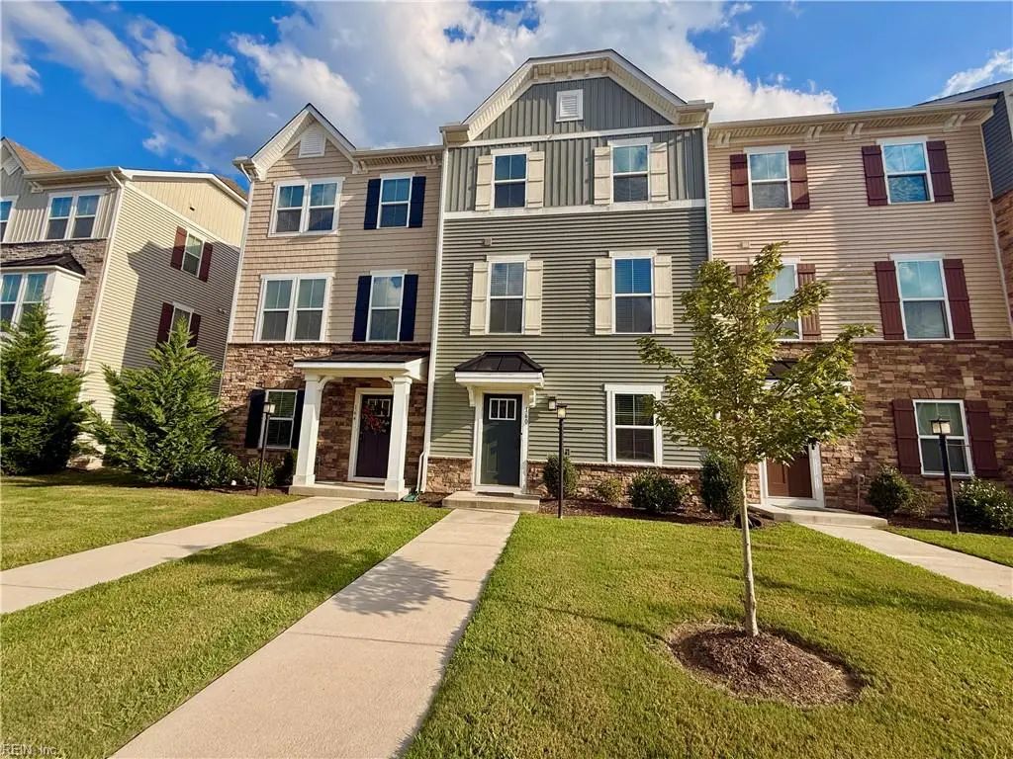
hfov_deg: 102.1
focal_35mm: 14
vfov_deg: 85.7
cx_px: 506
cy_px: 380
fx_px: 410
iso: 50
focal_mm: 2.22
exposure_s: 1/1901
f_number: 2.2
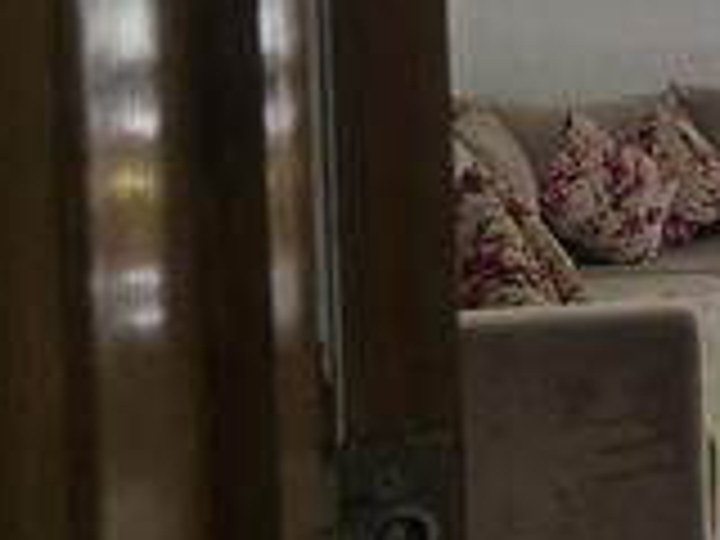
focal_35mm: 92
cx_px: 1413
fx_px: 1914
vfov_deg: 15.7
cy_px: -18
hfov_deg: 16.5
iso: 100
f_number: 1.7
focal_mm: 6.3
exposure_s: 1/180
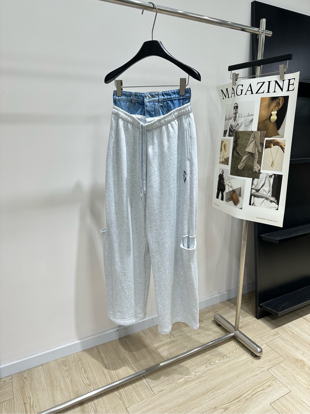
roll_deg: -0.9
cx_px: 155
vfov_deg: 71.6
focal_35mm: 24
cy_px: 207
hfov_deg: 56.8
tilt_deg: -14.9
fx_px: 287
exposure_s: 1/100
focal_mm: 6.86
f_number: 1.78
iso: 80
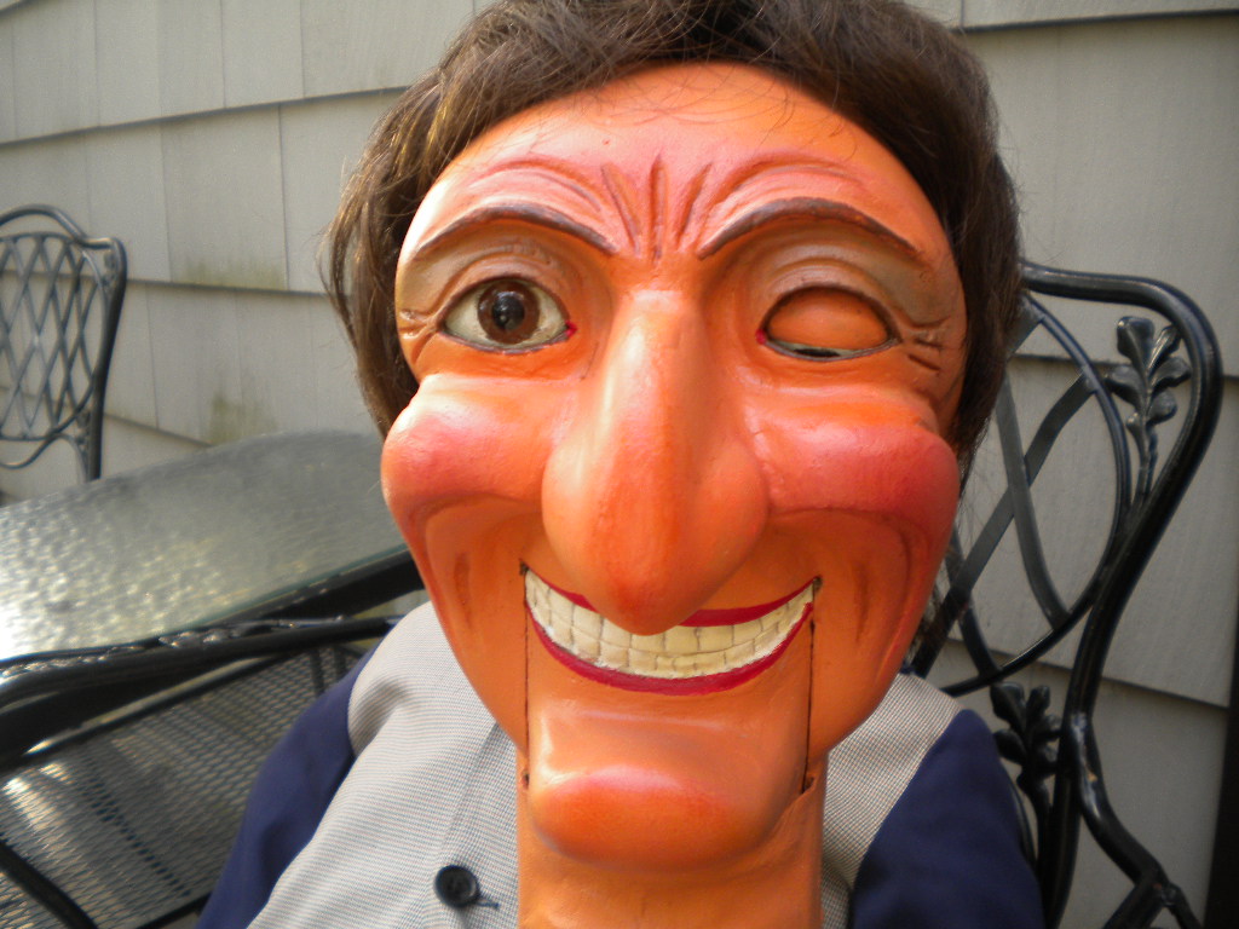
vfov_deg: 40.7
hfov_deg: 52.6
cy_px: 464
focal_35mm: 35
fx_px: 1253
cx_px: 620
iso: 90
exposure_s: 1/58.3
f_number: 3.1
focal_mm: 6.3
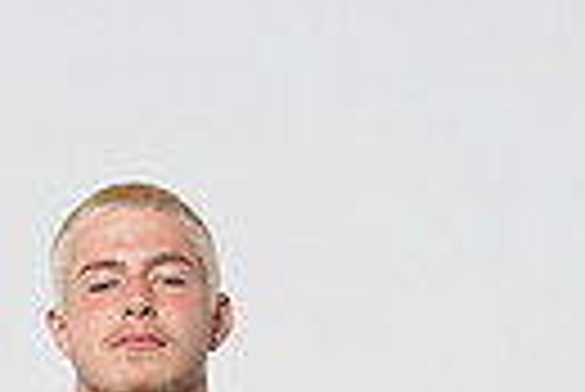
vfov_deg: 10.4
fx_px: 1860
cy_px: 942
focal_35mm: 114
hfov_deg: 17.7
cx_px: 94
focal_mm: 33.1
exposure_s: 1/160
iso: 500
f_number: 8
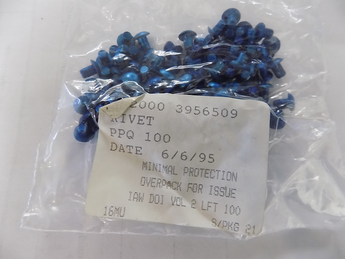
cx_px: 172
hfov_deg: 73.9
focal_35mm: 23
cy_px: 130
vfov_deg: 58.9
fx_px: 229
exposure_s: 1/25
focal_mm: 4
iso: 400
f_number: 3.1
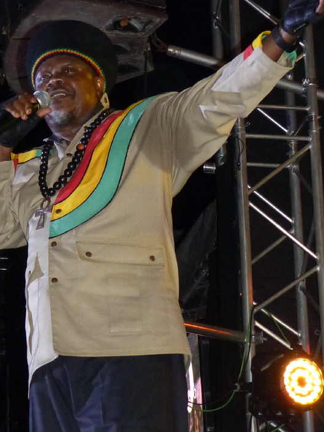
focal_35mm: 73
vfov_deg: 26.7
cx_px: 132
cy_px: 243
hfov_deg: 20.1
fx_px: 911
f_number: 2.8
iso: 400
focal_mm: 9.4
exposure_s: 1/60
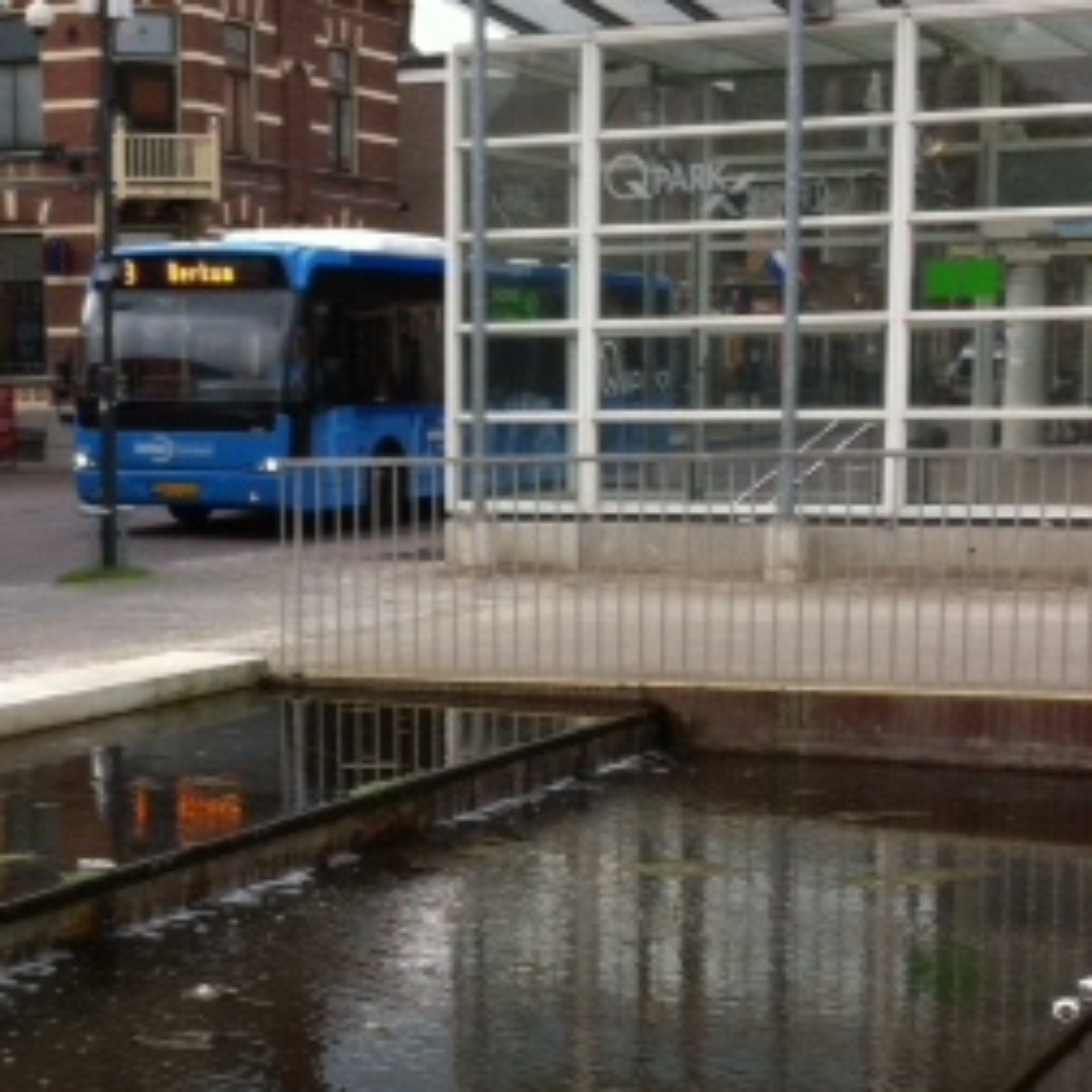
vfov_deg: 22.1
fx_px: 2784
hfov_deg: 22.1
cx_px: 324
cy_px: 751
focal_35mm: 78
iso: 80
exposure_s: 1/279
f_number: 2.8
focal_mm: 3.85
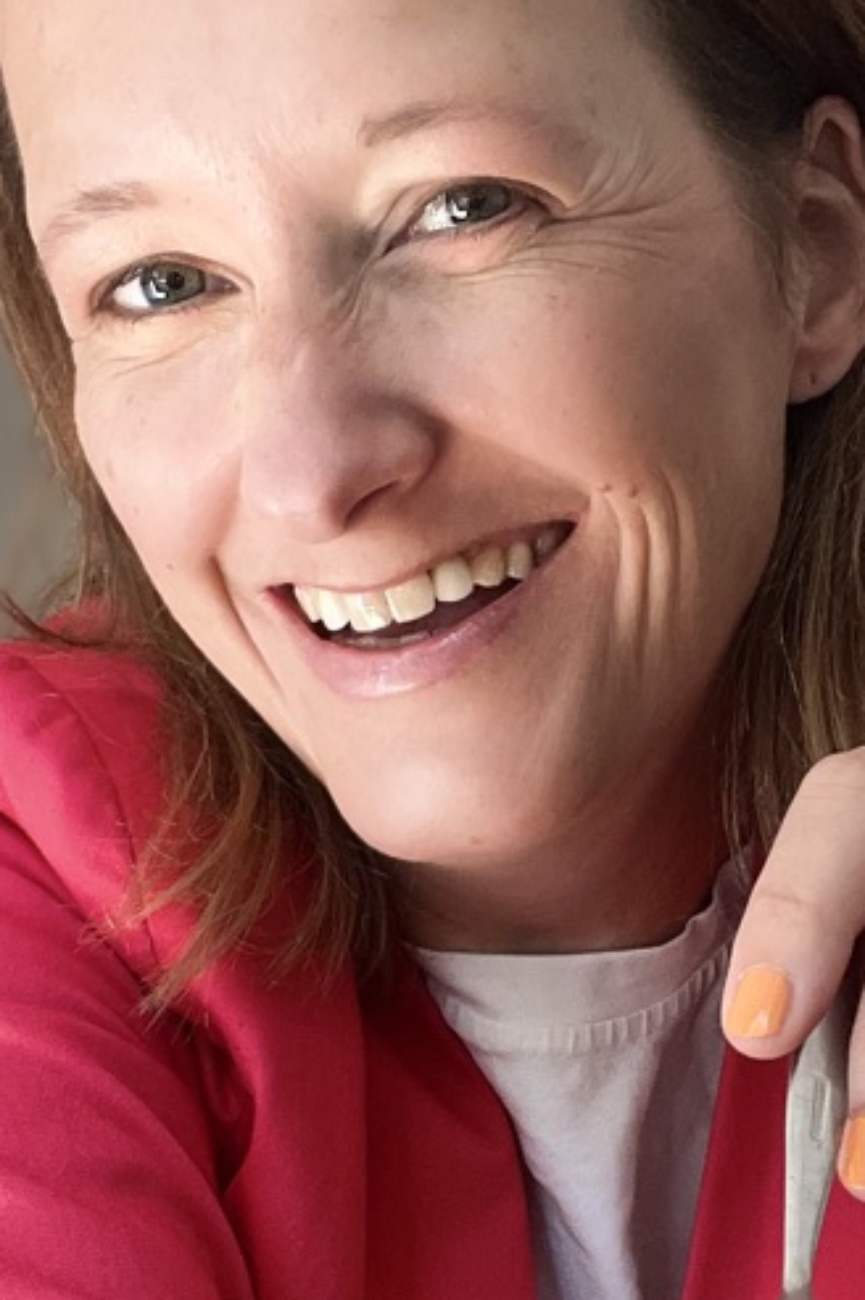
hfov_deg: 17.8
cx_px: 649
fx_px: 2743
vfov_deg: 26.5
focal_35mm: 76
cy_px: 854
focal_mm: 2.71
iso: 100
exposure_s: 1/91
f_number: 2.2
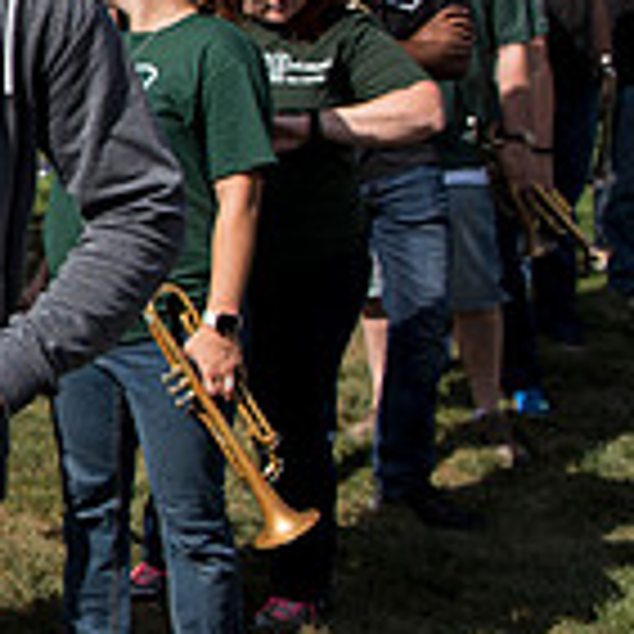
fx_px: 1741
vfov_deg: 20.6
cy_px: 227
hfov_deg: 17.0
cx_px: -504
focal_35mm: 84
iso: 250
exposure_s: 1/2500
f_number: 4.5
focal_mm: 24
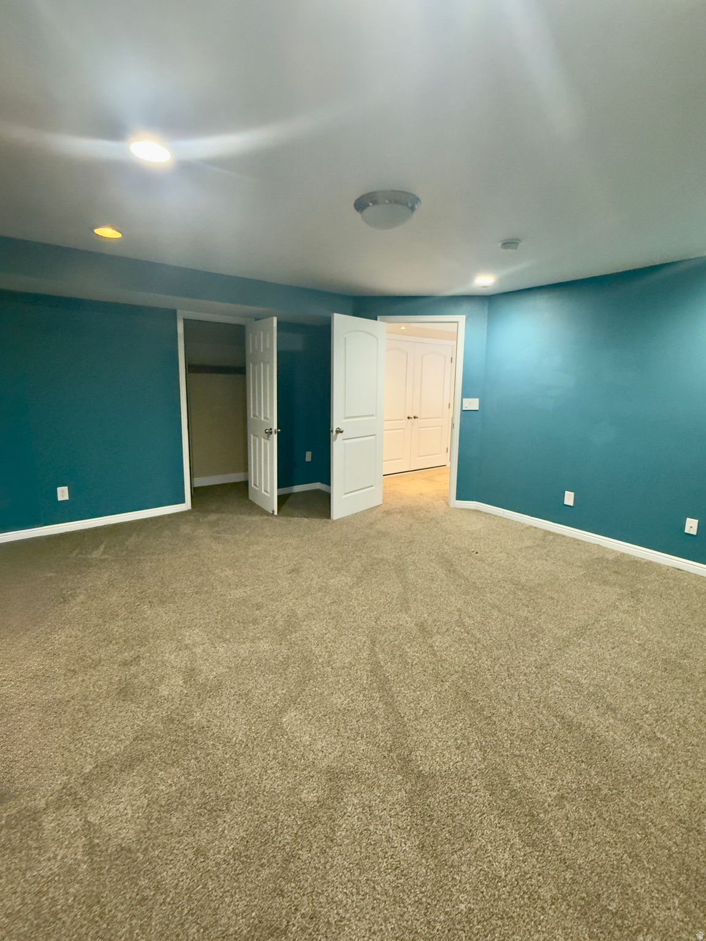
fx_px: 381
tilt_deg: -11.3
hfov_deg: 85.7
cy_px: 470
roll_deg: +0.0
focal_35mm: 14
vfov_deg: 102.1
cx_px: 353
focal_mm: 2.22
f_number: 2.2
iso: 400
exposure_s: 1/60
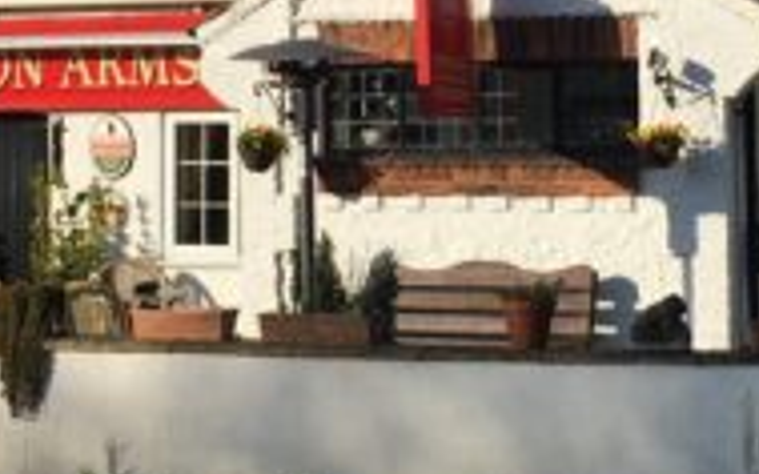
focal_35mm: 125
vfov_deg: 10.3
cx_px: 398
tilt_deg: +5.0
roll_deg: -0.5
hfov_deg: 16.7
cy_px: -108
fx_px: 2585
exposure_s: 1/2404
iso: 25
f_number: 2.2
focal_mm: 4.15
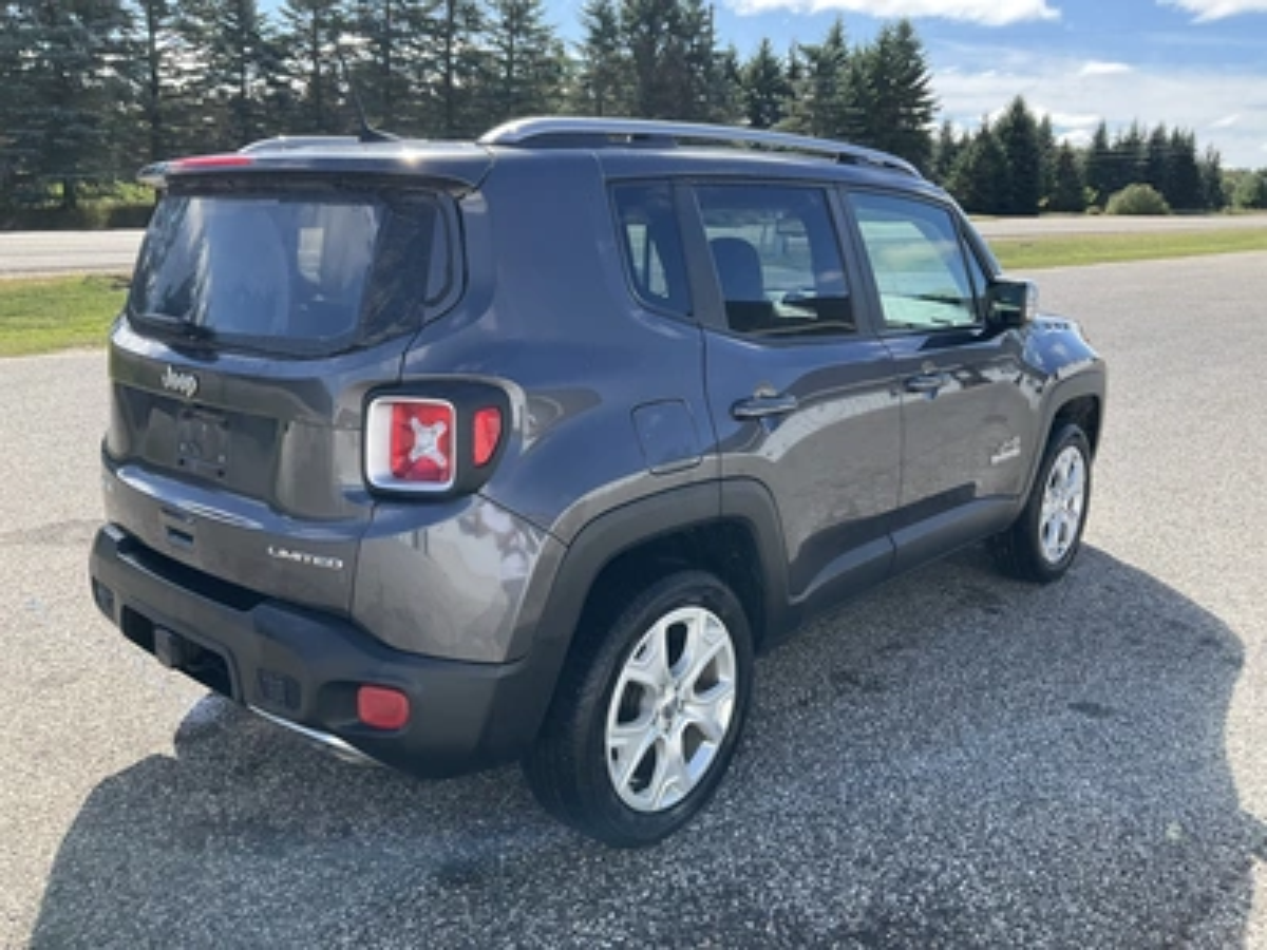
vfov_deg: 48.2
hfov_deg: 61.7
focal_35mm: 29
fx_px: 1061
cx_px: 634
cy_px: 475
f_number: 1.8
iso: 25
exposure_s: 1/580
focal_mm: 3
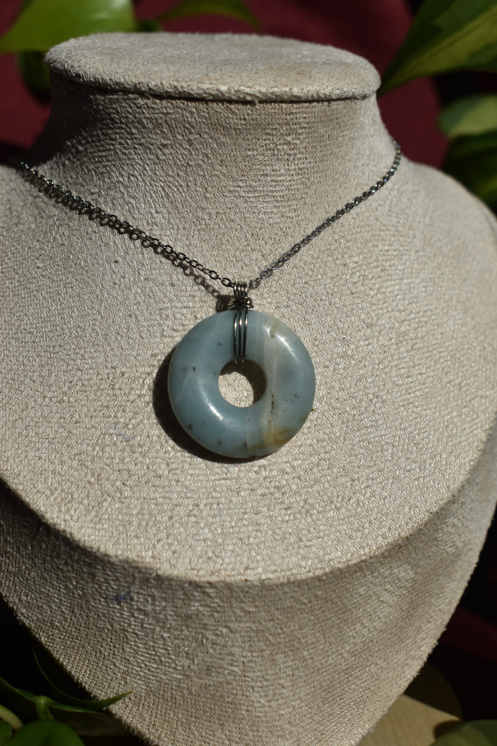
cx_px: 248
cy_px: 373
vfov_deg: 45.0
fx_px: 901
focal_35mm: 44
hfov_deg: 30.9
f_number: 8
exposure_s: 1/1000
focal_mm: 29
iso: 100
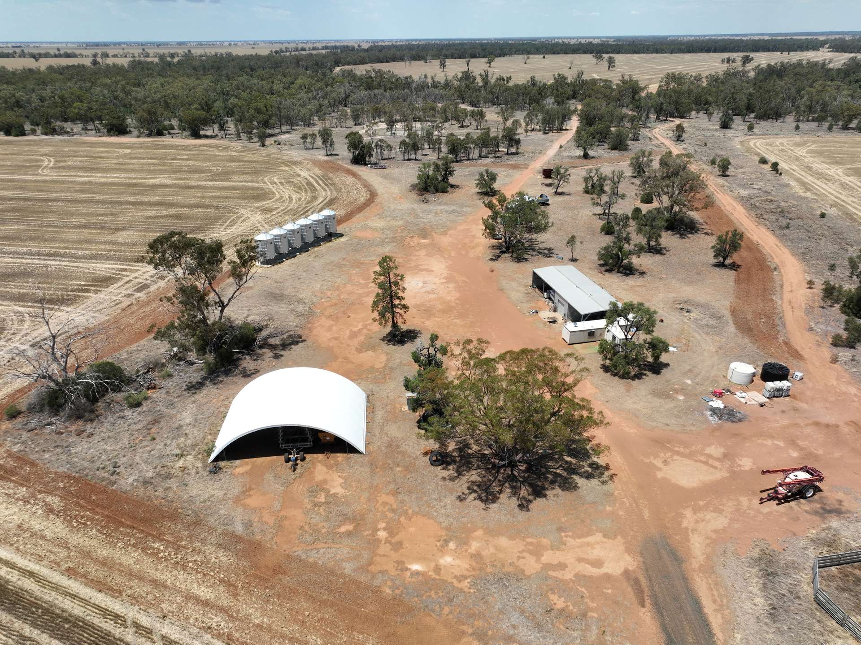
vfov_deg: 56.8
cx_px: 430
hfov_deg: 71.6
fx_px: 597
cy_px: 322
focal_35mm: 24
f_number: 2.8
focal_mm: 12.29
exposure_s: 1/2000
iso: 100
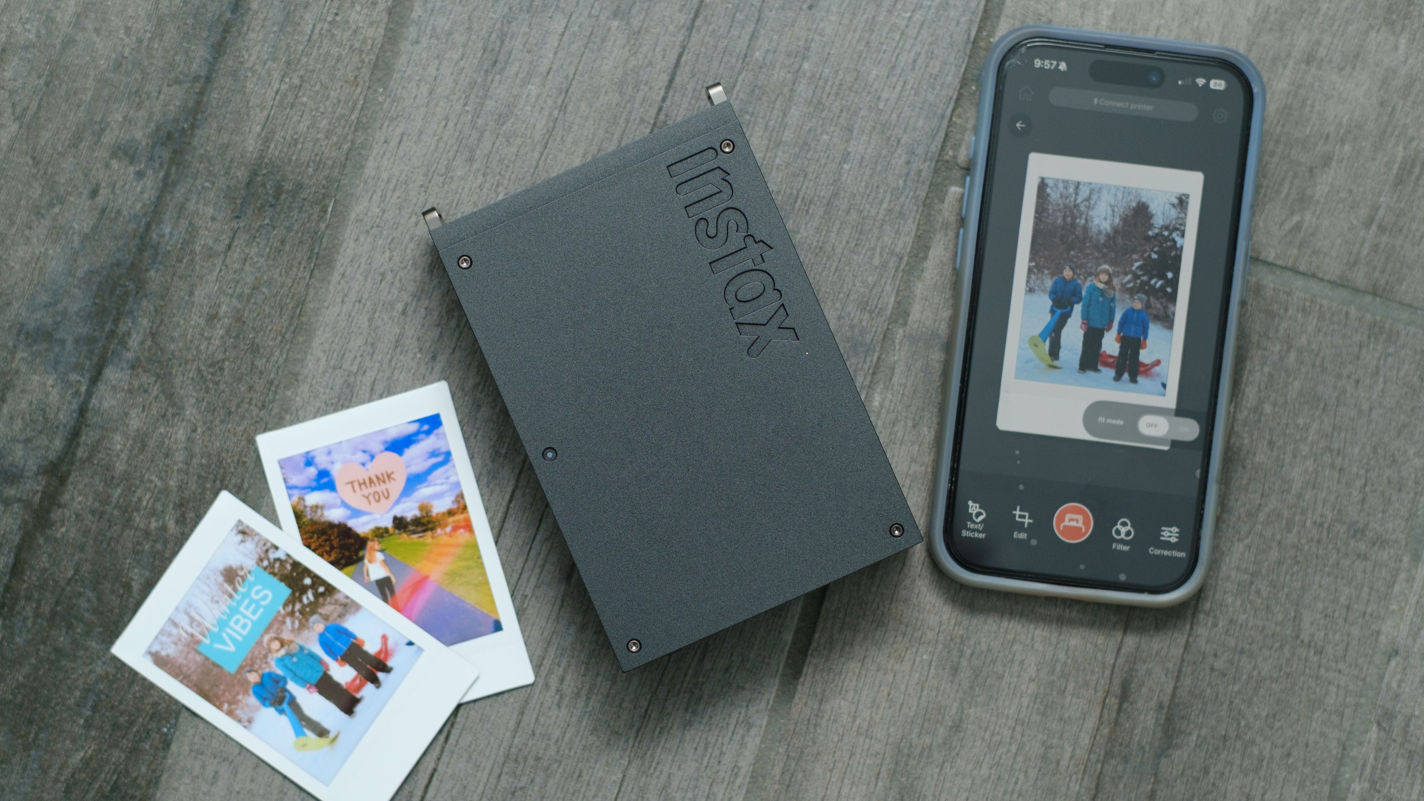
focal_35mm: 79
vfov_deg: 15.4
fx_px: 2966
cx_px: 712
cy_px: 400
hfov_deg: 27.0
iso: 320
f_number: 2.5
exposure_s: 1/250
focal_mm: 50
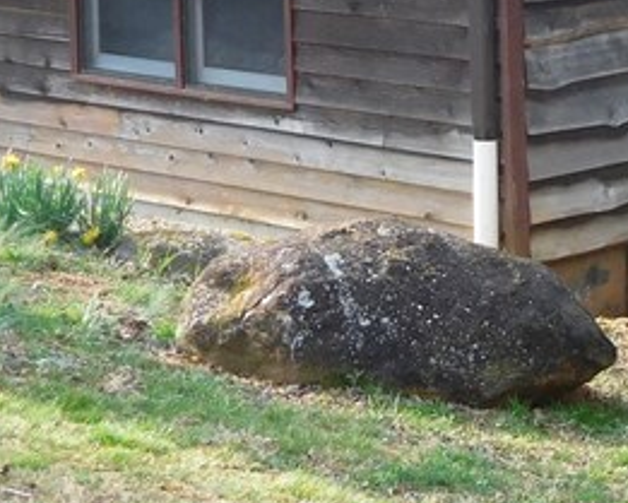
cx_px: 782
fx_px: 2845
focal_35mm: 153
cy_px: -154
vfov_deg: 9.9
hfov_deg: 12.3
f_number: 3.9
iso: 125
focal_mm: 7.1
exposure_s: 1/125
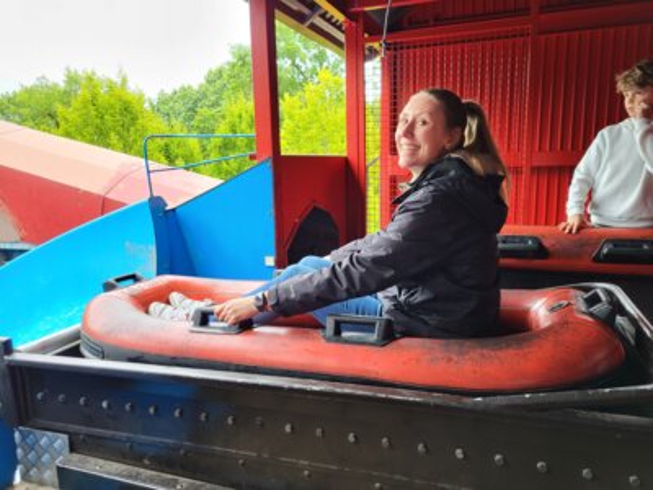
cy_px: 245
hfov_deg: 67.3
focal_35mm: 26
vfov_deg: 53.1
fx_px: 490
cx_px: 326
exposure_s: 1/100
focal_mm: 5.4
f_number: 1.8
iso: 80
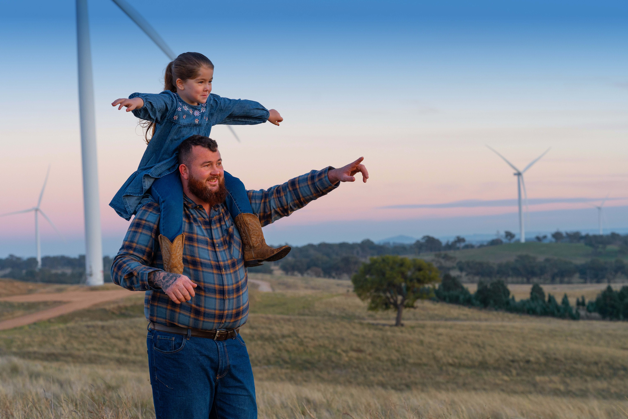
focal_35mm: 64
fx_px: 1116
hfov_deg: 31.4
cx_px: 314
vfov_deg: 21.2
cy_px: 210
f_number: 5
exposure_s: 1/125
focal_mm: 64
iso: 500
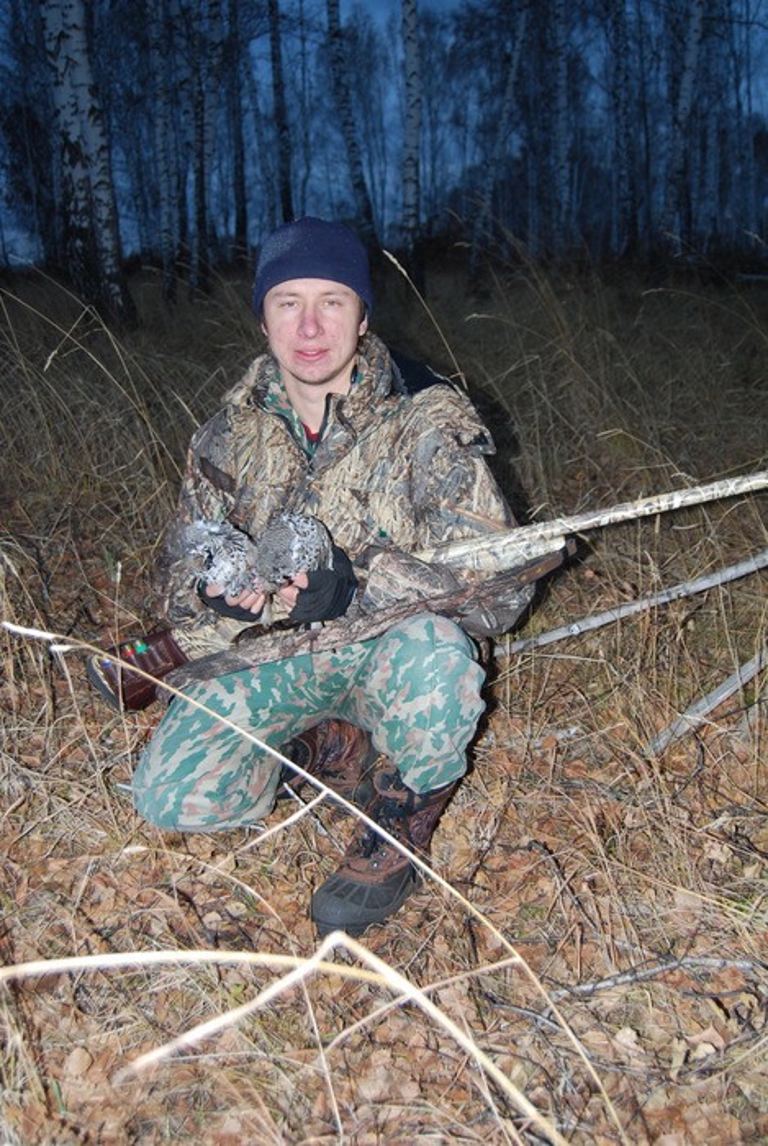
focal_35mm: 36
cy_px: 573
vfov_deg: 53.1
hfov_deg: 37.0
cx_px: 384
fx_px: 1148
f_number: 4
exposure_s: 1/60
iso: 200
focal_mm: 24
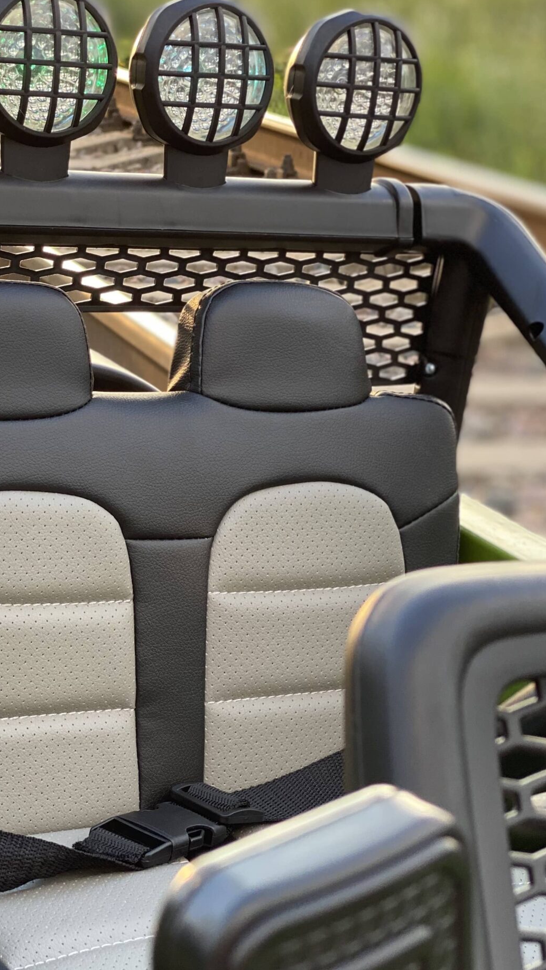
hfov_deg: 15.2
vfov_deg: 26.8
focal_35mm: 79
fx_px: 2033
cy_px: 506
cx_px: 134
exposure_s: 1/122
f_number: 2
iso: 50
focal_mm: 6
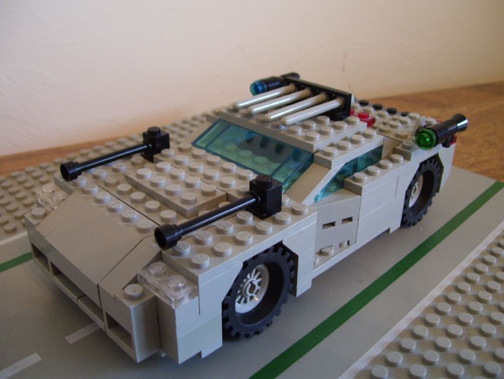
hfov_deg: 50.1
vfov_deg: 38.7
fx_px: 539
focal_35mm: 37
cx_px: 252
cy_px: 190
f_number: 2.7
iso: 160
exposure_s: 1/8
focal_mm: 6
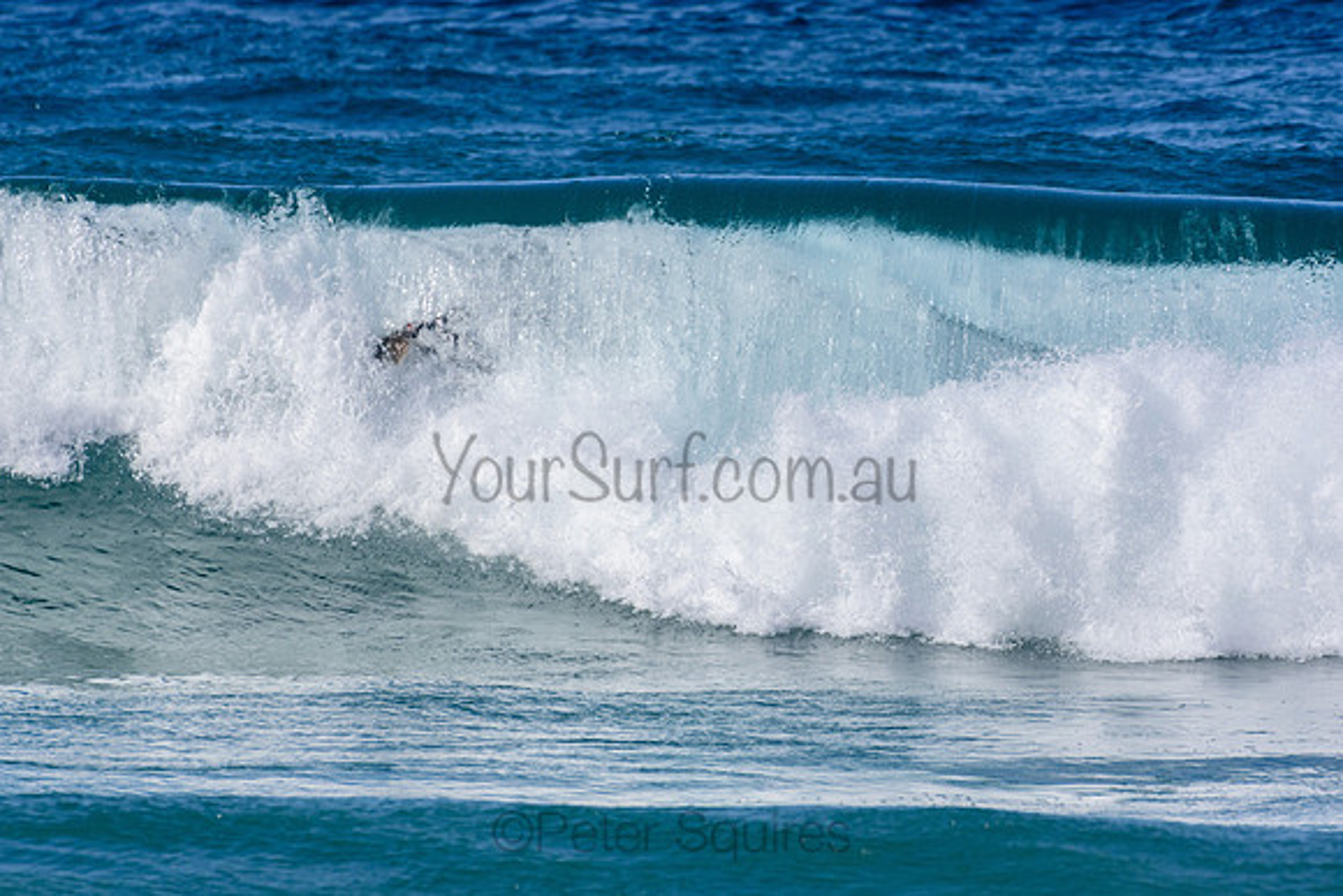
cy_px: 448
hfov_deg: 2.7
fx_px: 27984
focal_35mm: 750
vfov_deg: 1.8
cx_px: 672
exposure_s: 1/2000
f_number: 5.6
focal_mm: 500
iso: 200
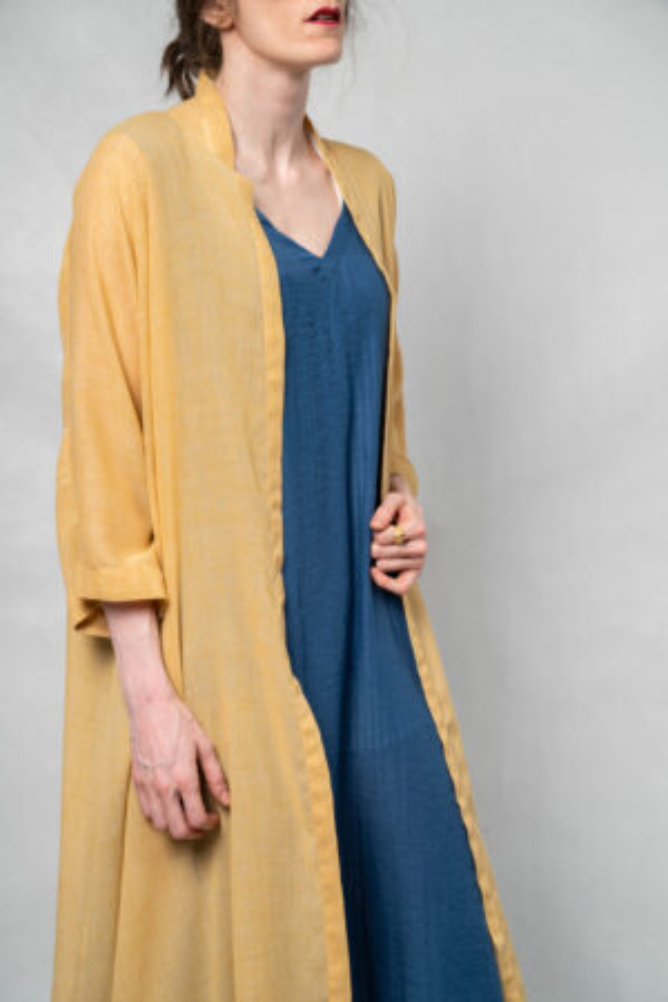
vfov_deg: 28.8
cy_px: 501
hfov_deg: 19.5
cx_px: 334
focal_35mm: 70
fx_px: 1948
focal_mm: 70
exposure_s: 1/125
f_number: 5.6
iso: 100
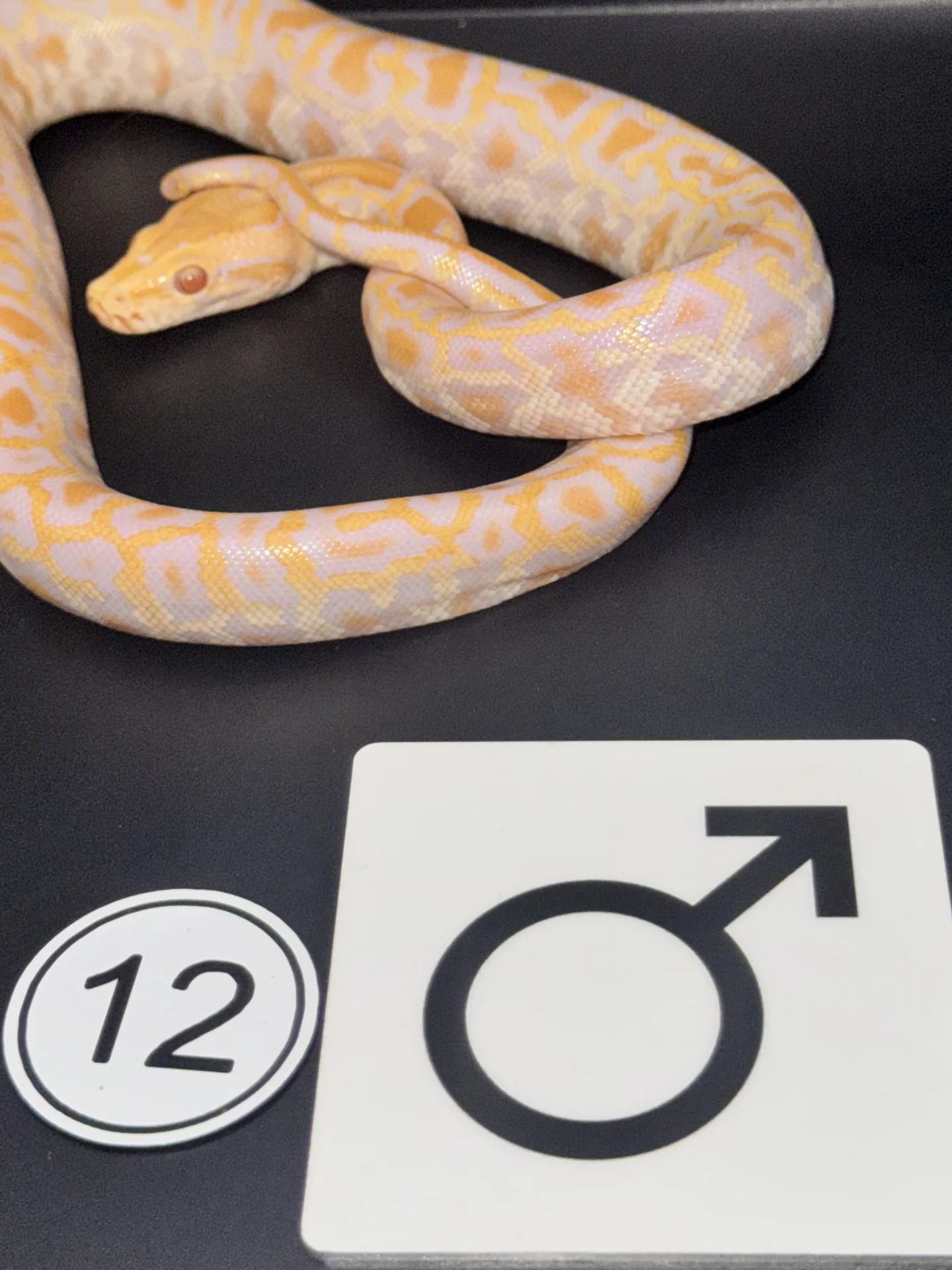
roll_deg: +3.8
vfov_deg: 30.1
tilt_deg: -41.5
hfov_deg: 22.9
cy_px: 468
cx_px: 524
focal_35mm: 64
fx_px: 2347
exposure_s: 1/609
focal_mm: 6.76
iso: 50
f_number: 1.78
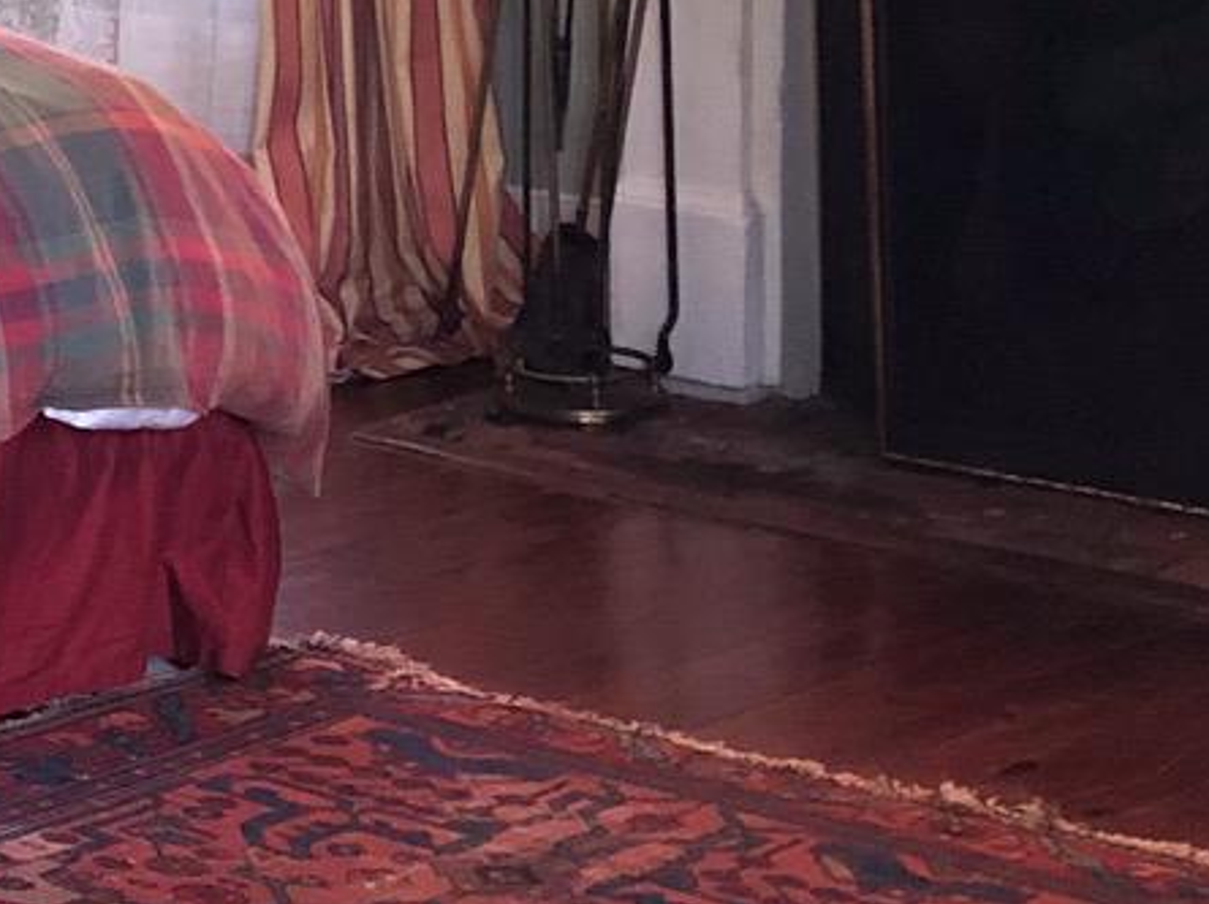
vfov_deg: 11.2
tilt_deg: -4.0
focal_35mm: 129
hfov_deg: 14.2
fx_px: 4502
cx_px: -690
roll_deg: +0.6
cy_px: -198
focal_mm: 3.99
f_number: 1.8
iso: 100
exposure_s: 1/11
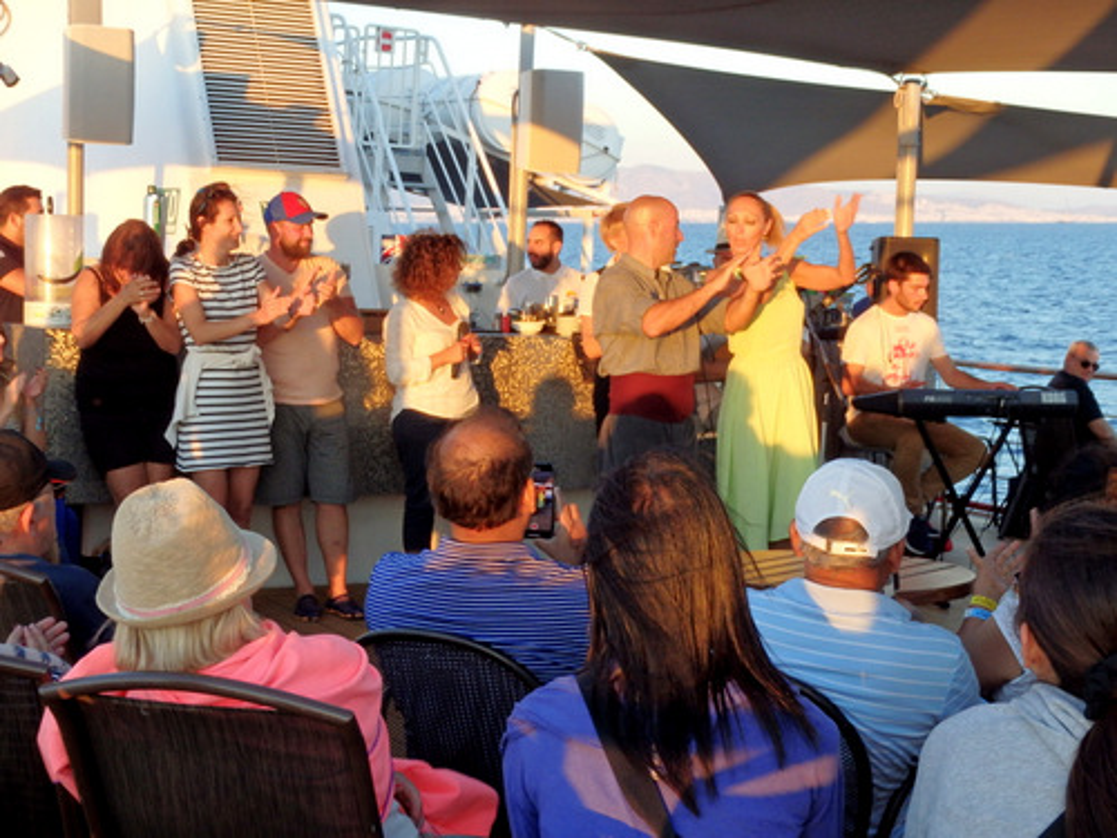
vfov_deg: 26.1
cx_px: 558
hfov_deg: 34.3
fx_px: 1807
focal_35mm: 56
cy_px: 419
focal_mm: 10
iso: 200
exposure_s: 1/100
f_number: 5.1
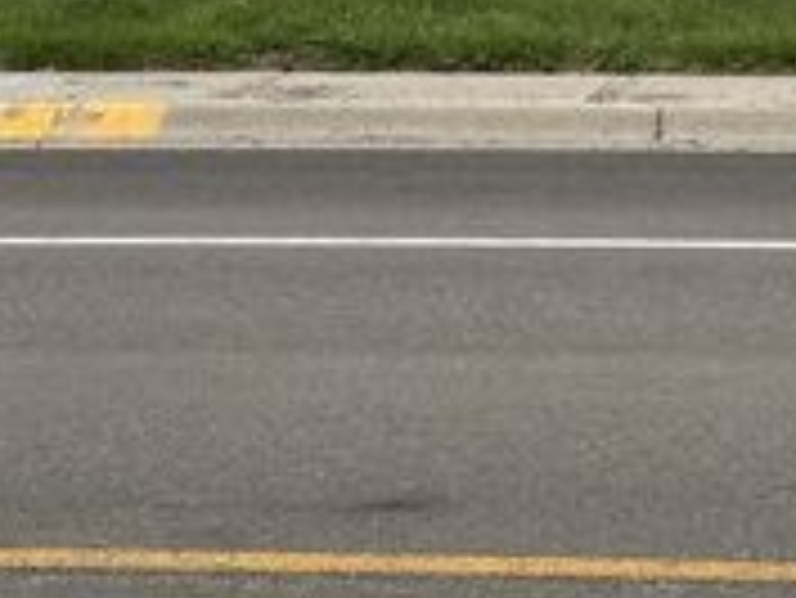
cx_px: 549
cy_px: -191
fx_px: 3383
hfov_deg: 13.4
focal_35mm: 147
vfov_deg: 9.9
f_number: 1.6
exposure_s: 1/2012
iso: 32
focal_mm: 5.96
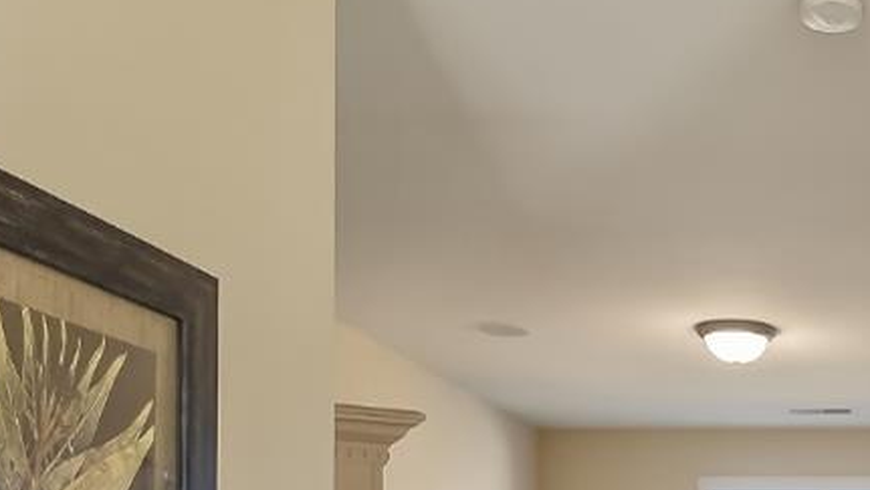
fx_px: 1177
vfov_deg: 21.4
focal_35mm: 51
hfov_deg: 35.8
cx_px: 906
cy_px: 627
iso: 1250
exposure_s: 1/160
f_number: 3.5
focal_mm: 14
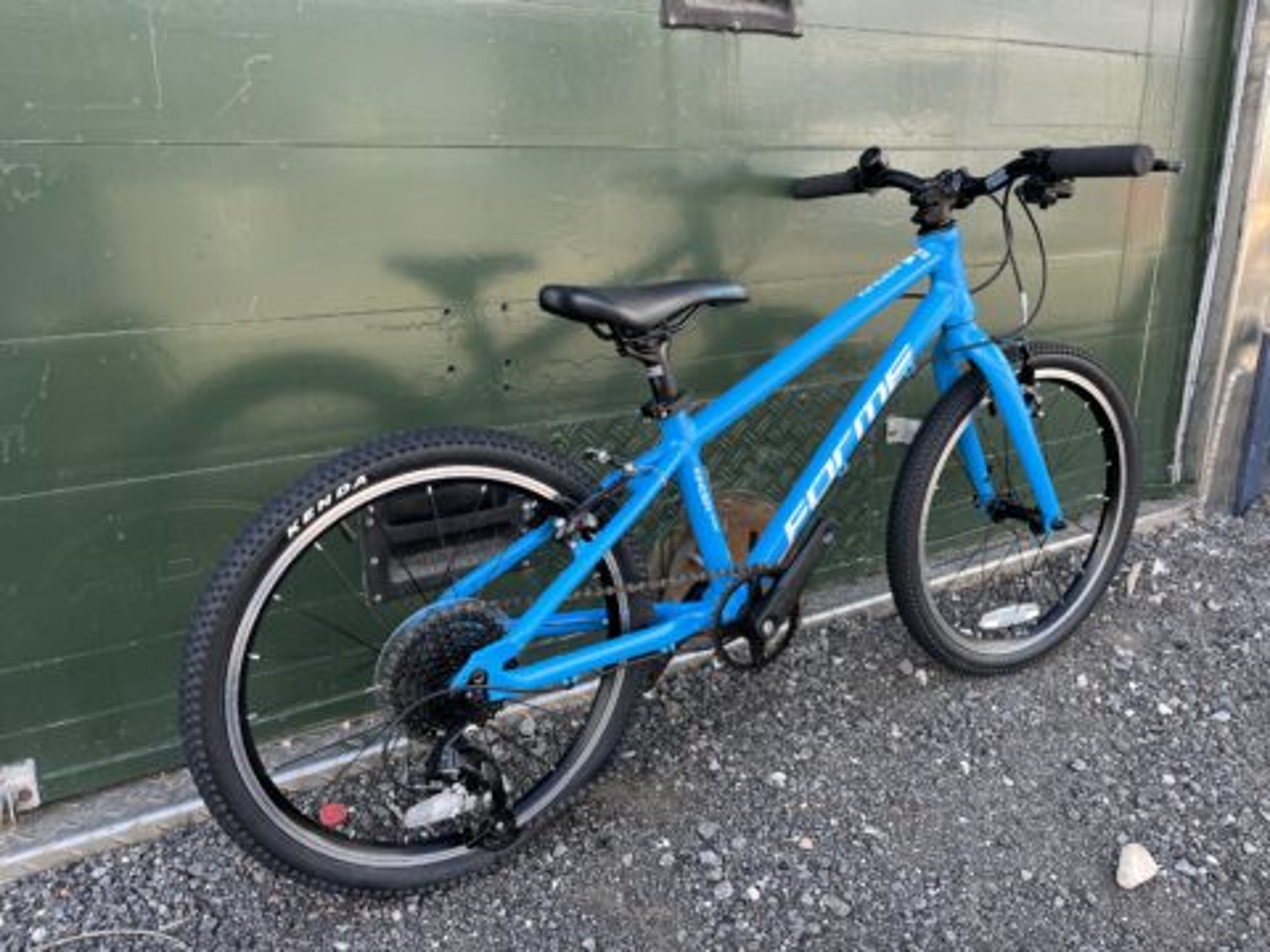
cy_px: 476
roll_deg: +1.8
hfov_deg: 67.3
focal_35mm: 26
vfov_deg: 53.1
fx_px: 954
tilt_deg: -18.1
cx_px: 635
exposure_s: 1/242
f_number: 1.6
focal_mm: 5.1
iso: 40
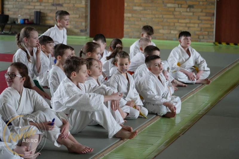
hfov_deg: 19.5
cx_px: 120
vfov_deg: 13.0
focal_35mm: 105
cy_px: 80
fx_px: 697
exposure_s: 1/160
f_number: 4
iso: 3200
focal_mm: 105
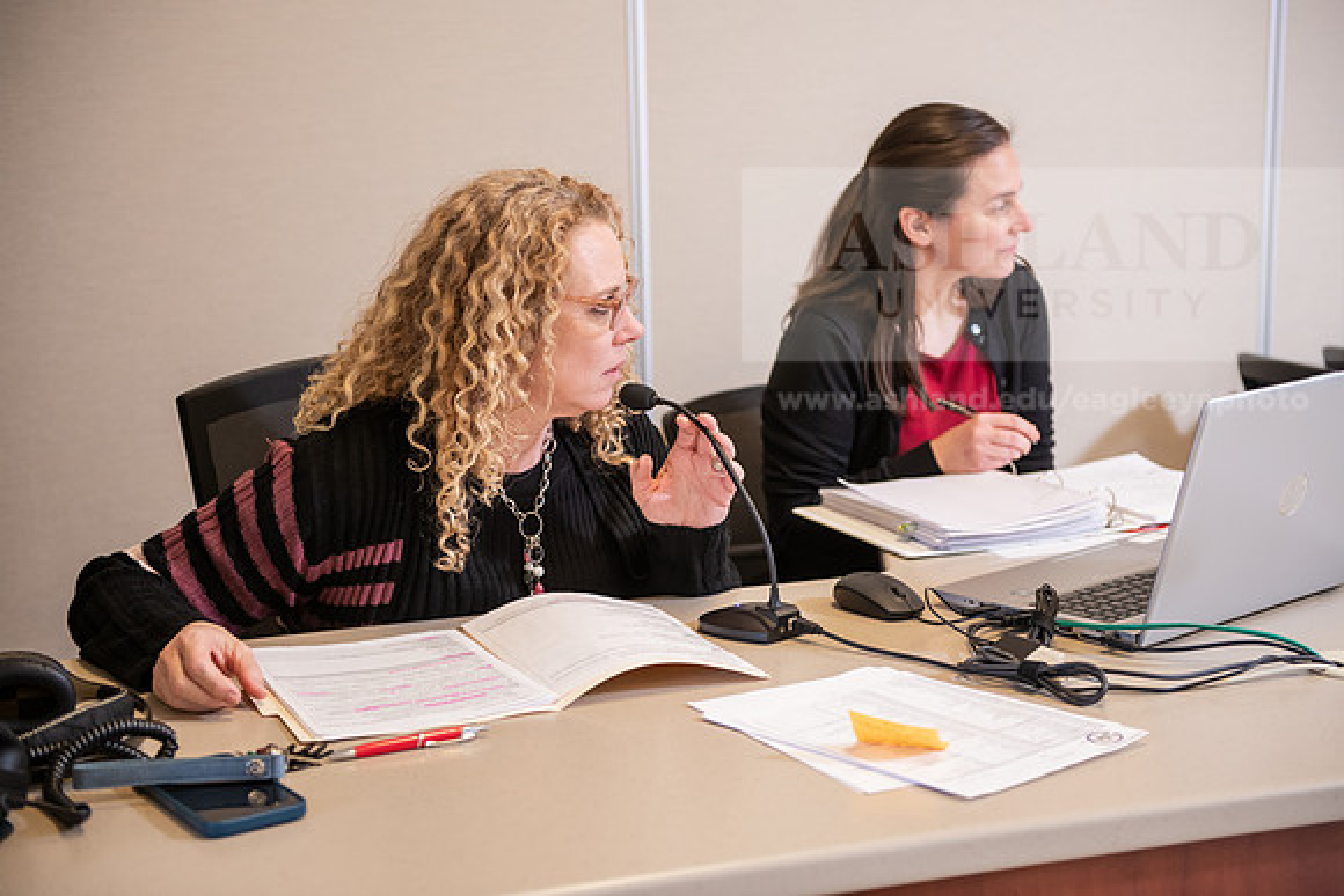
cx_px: 672
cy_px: 448
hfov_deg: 35.6
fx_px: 2091
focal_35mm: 56
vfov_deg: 24.2
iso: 800
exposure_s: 1/160
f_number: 3.2
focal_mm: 56
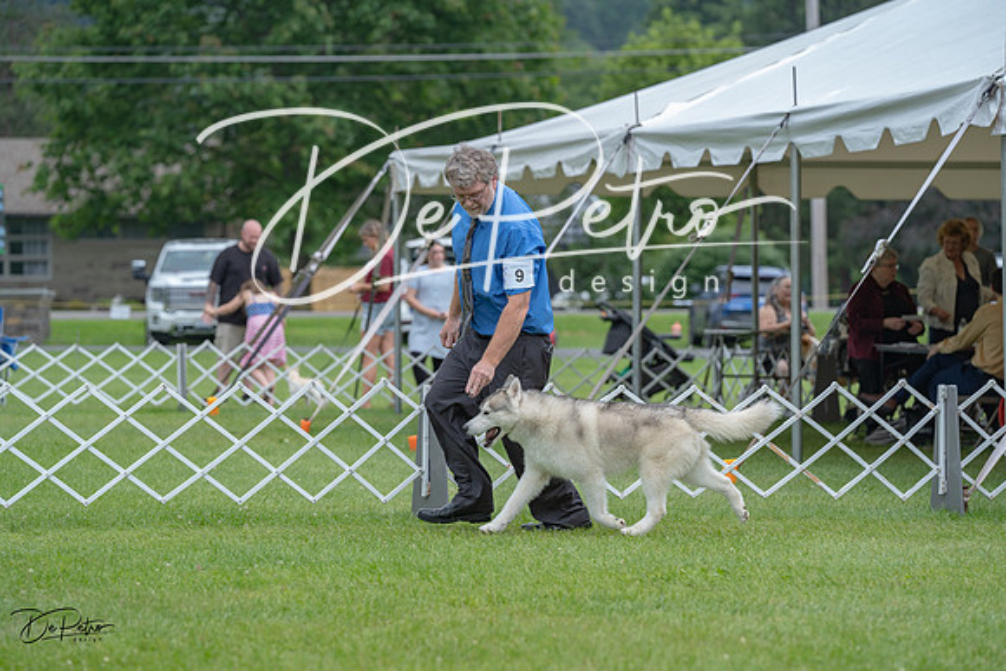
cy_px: 336
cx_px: 503
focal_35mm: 150
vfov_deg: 9.2
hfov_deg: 13.7
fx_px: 4192
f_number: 4.5
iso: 400
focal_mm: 150
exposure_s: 1/1000
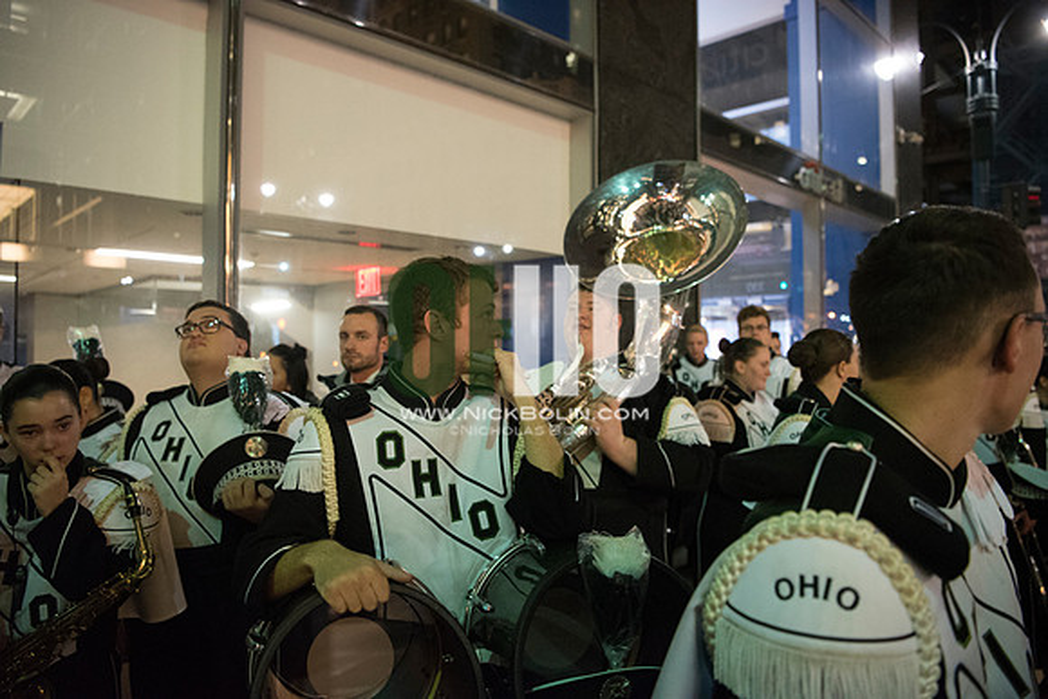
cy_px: 350
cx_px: 524
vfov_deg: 53.2
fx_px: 699
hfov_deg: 73.7
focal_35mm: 24
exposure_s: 1/160
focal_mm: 24
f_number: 2.8
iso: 8000
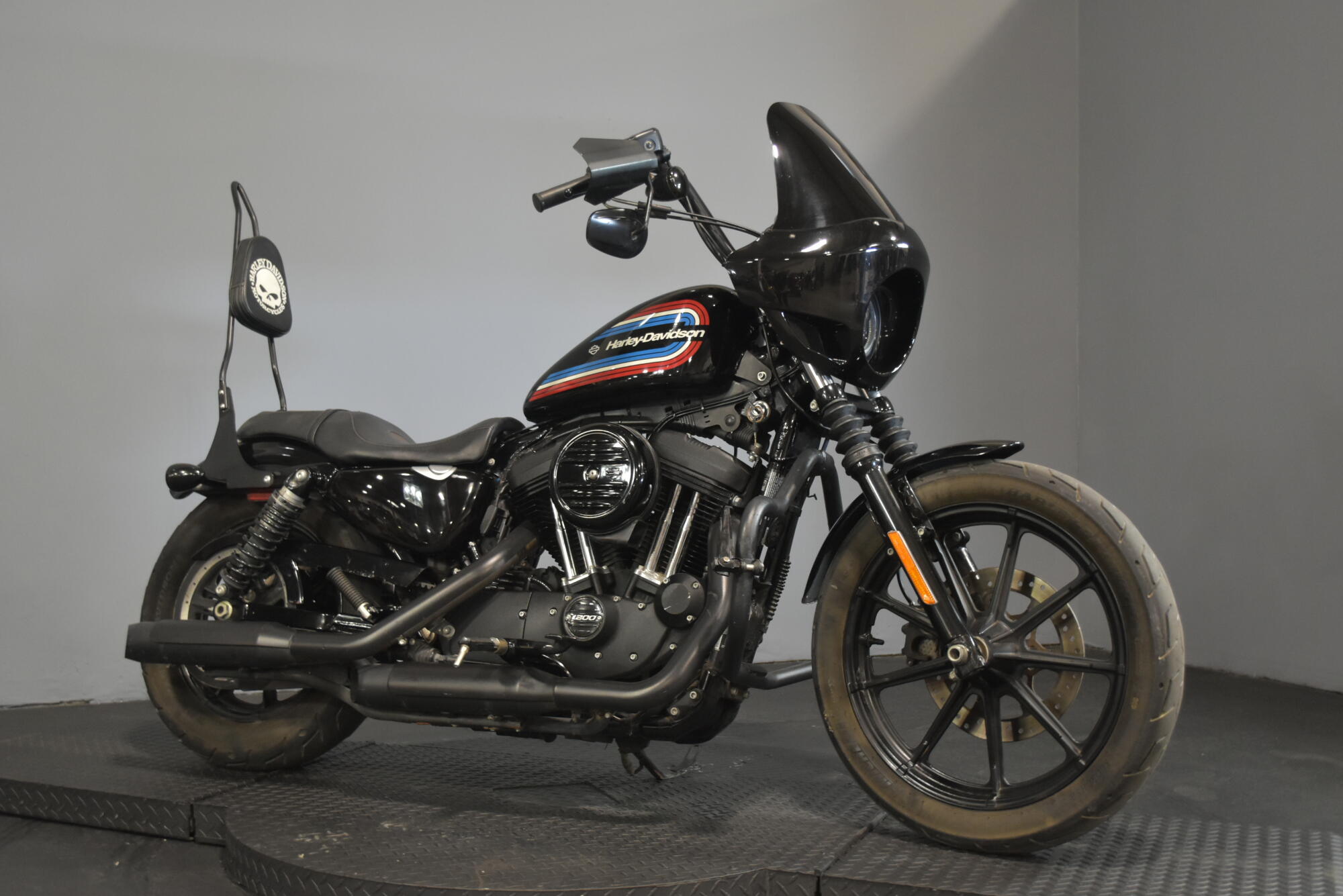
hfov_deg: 49.5
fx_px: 1455
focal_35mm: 39
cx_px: 672
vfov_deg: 34.2
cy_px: 448
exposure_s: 1/30
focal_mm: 26
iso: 1600
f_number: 4.2
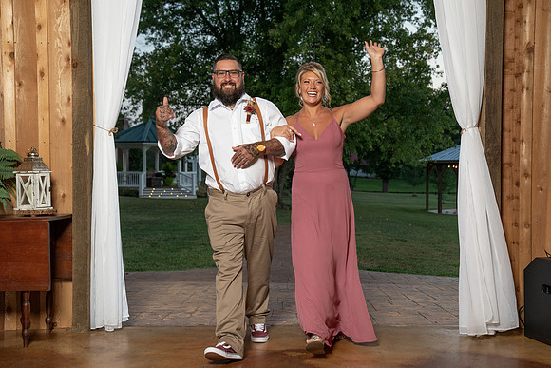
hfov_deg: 40.9
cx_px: 287
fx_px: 738
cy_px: 189
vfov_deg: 28.0
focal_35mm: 48
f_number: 4
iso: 1000
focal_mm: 46
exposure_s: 1/200
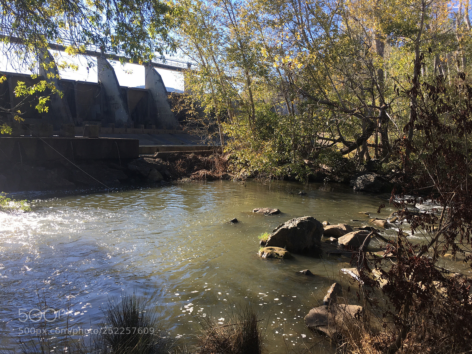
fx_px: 395
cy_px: 177
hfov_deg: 61.7
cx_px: 236
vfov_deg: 48.2
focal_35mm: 29
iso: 25
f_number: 2.2
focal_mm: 4.15
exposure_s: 1/427
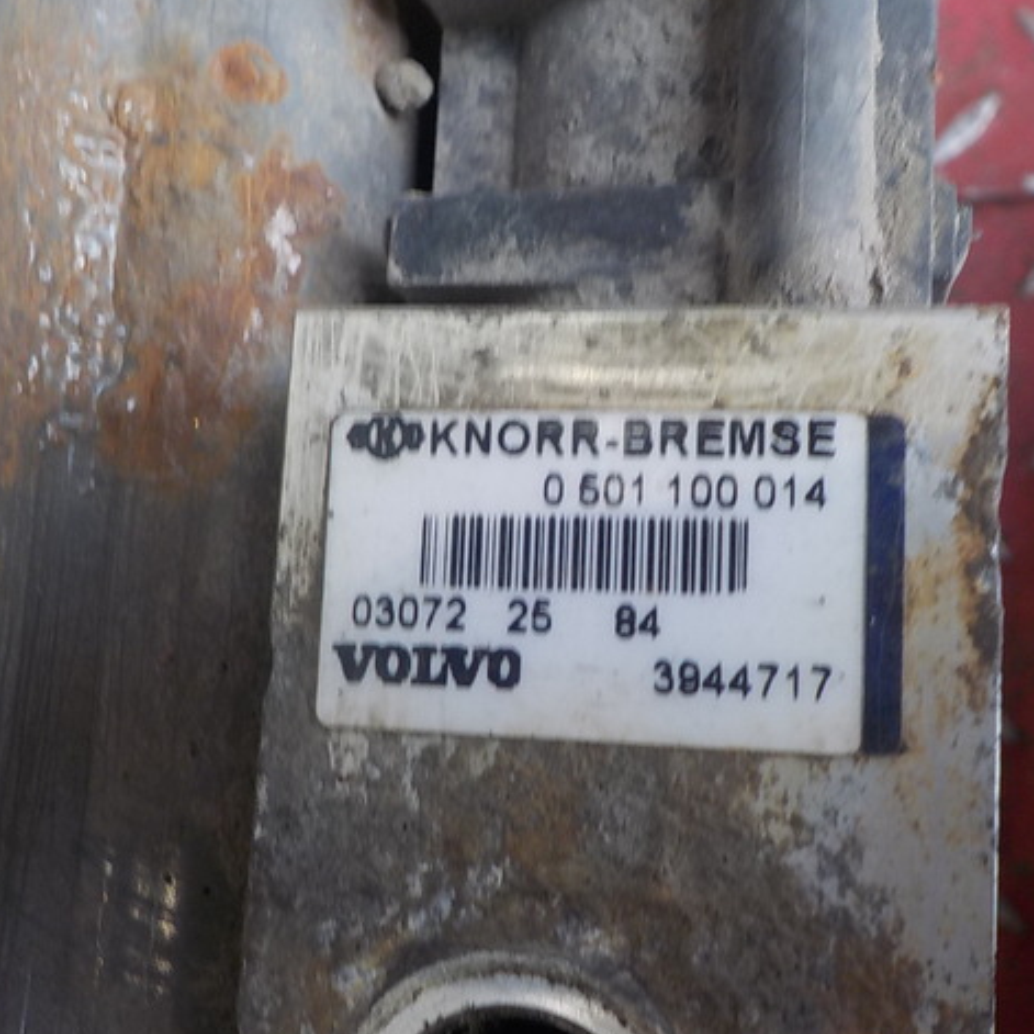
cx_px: 531
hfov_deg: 46.0
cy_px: 518
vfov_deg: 46.0
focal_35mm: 36
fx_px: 1217
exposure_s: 1/30
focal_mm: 4.1
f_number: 3.3
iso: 125
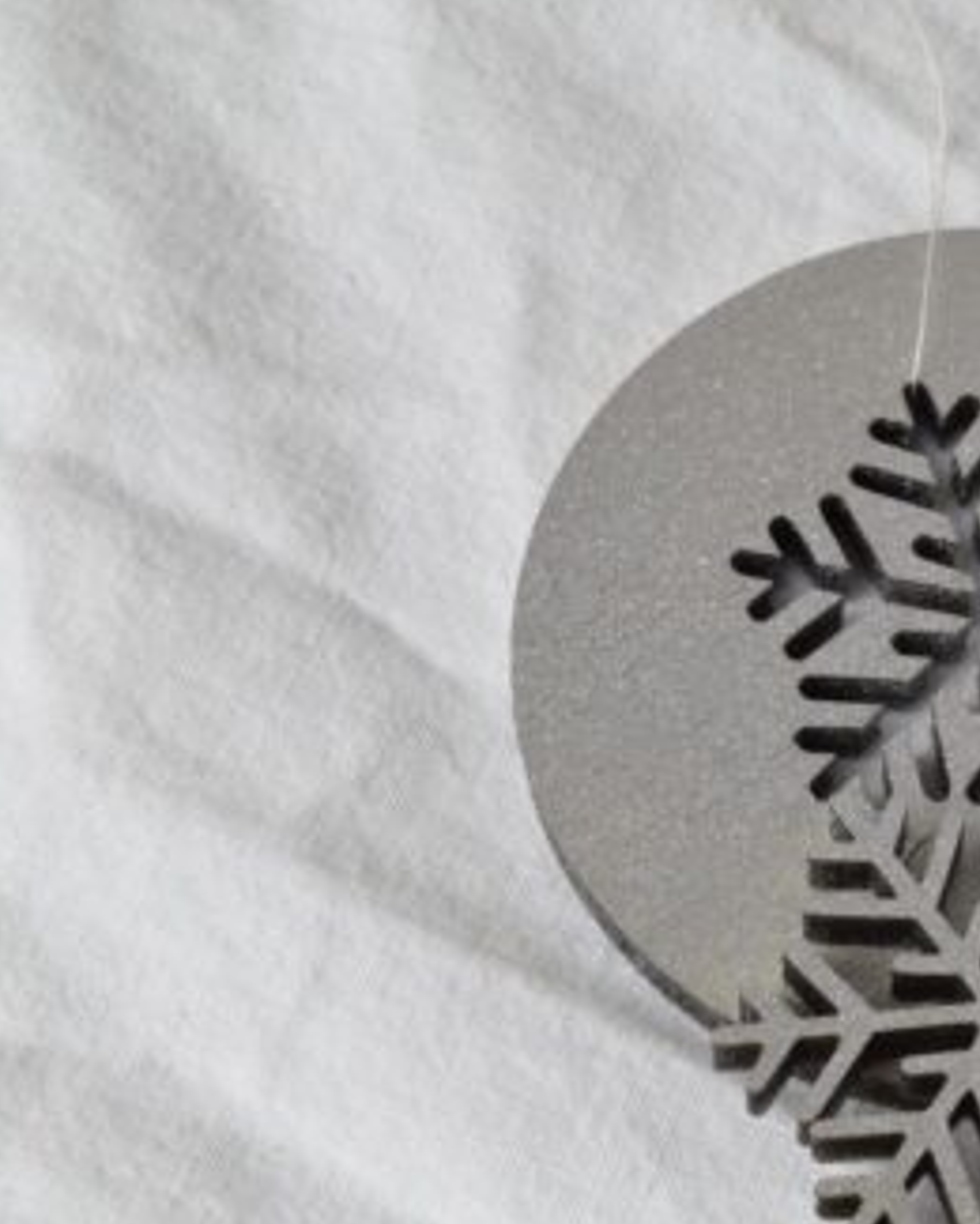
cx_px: 1059
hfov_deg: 13.0
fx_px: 4237
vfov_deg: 16.4
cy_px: 719
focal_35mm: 117
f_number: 22
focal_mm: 45
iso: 400
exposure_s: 1/5
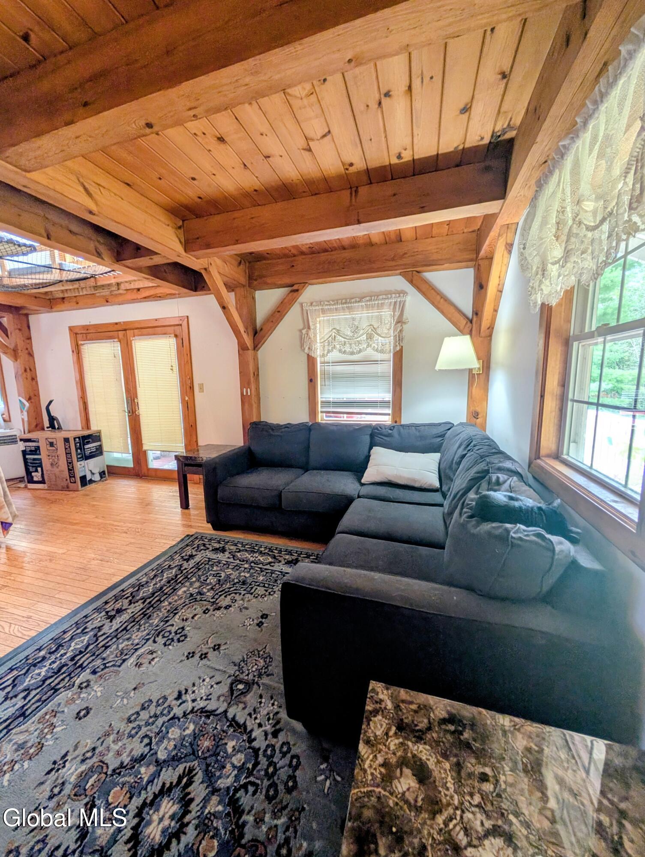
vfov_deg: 110.5
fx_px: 297
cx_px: 322
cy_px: 428
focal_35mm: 12
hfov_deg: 94.6
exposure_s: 1/60
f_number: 1.7
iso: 80
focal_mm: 2.02
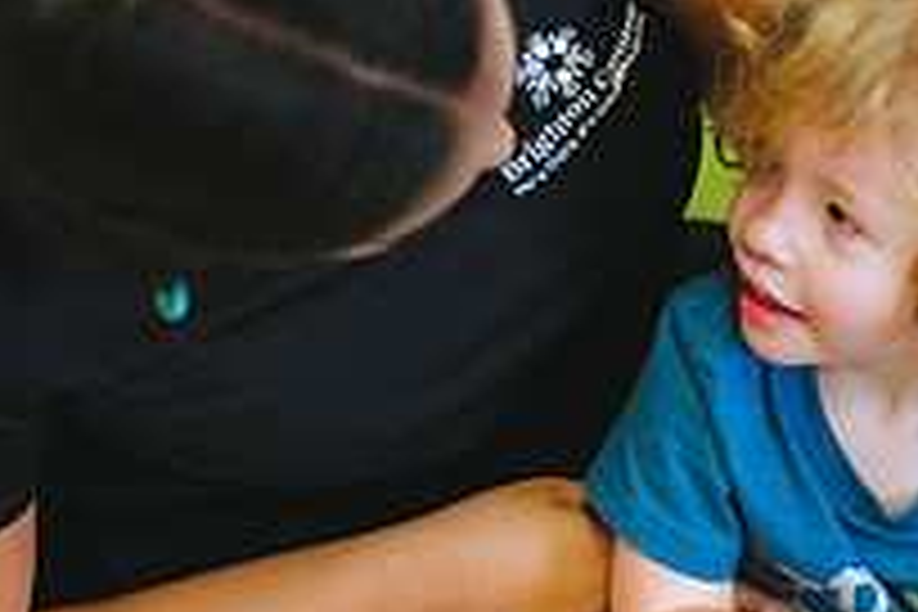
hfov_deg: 14.4
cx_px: 648
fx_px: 3621
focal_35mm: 142
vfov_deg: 9.6
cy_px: 562
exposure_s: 1/200
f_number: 2
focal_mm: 50
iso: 125
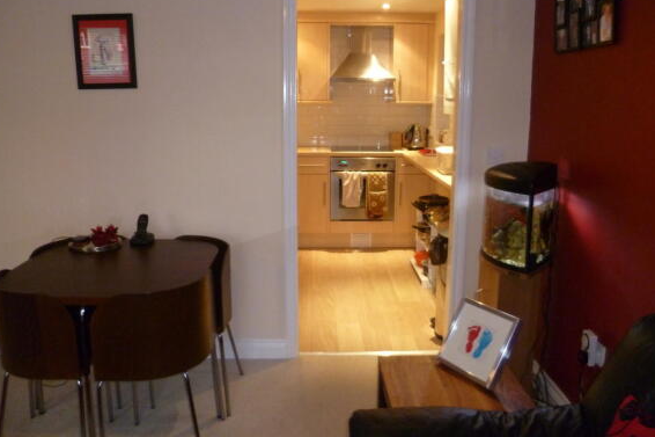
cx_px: 322
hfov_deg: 61.9
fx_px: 546
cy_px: 199
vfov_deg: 43.5
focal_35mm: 30
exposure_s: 1/30
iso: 400
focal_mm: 5
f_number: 2.8
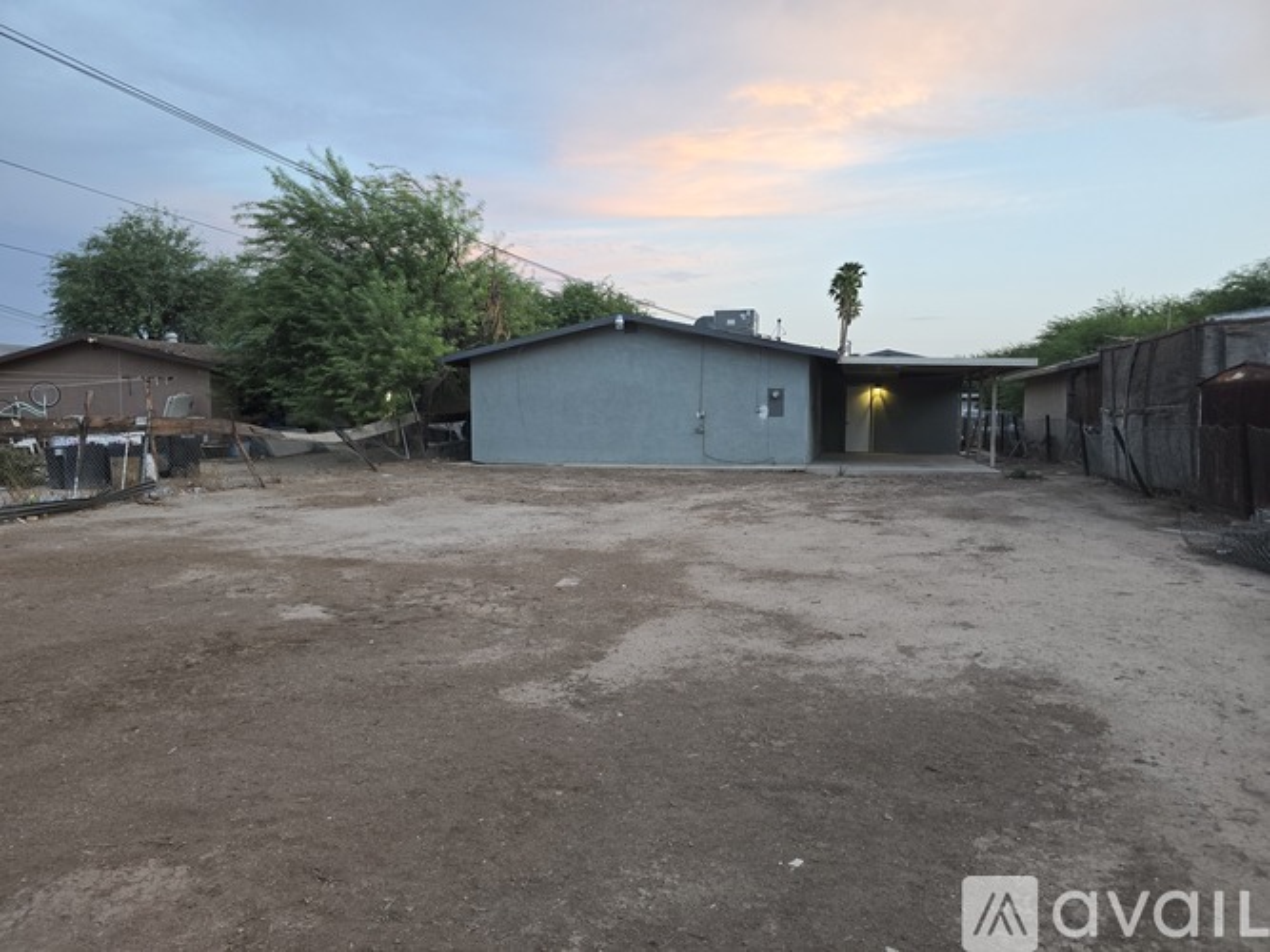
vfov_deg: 58.9
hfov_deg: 73.9
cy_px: 476
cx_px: 635
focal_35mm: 23
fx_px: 844
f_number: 1.7
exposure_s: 1/120
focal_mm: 6.3
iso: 250
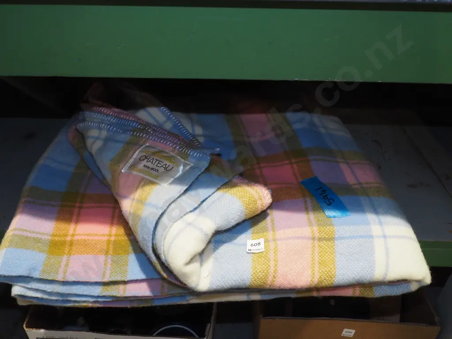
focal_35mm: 30
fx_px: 392
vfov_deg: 46.8
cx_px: 226
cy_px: 170
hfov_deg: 60.0
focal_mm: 15
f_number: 5.6
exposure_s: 1/60
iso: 1600
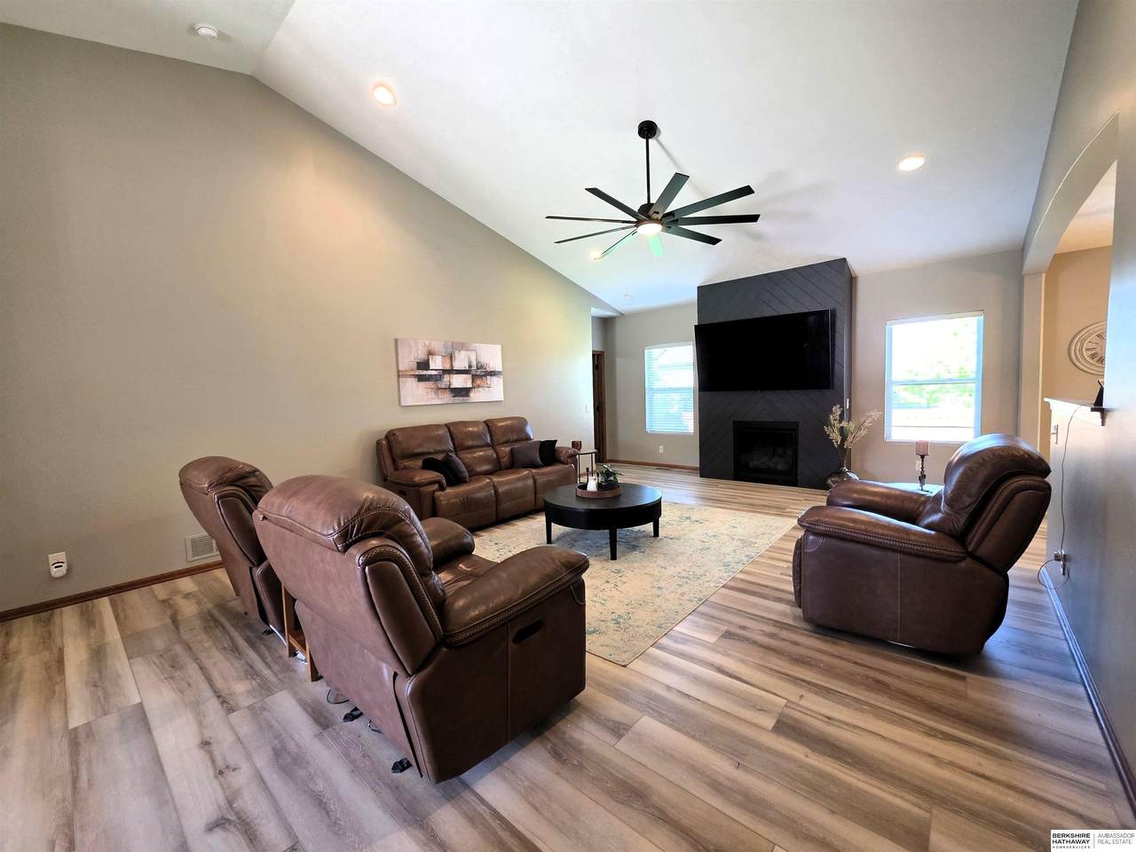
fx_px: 427
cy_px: 426
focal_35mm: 13
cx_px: 568
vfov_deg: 89.9
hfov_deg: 106.2
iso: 200
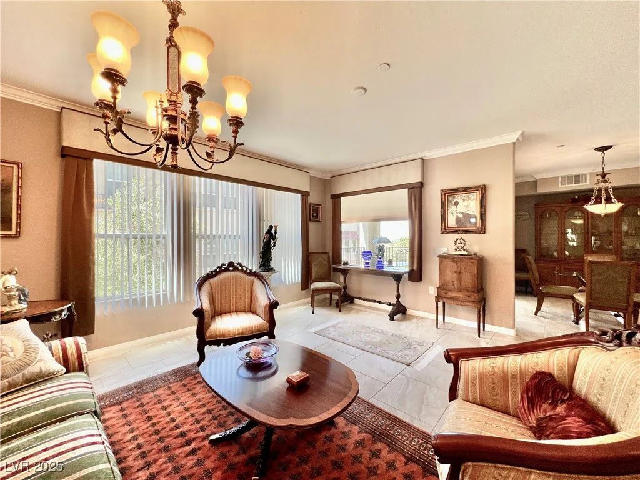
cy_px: 240
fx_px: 240
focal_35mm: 13
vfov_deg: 89.9
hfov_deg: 106.2
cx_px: 320
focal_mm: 1.57
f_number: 1.8
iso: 50
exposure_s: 1/120
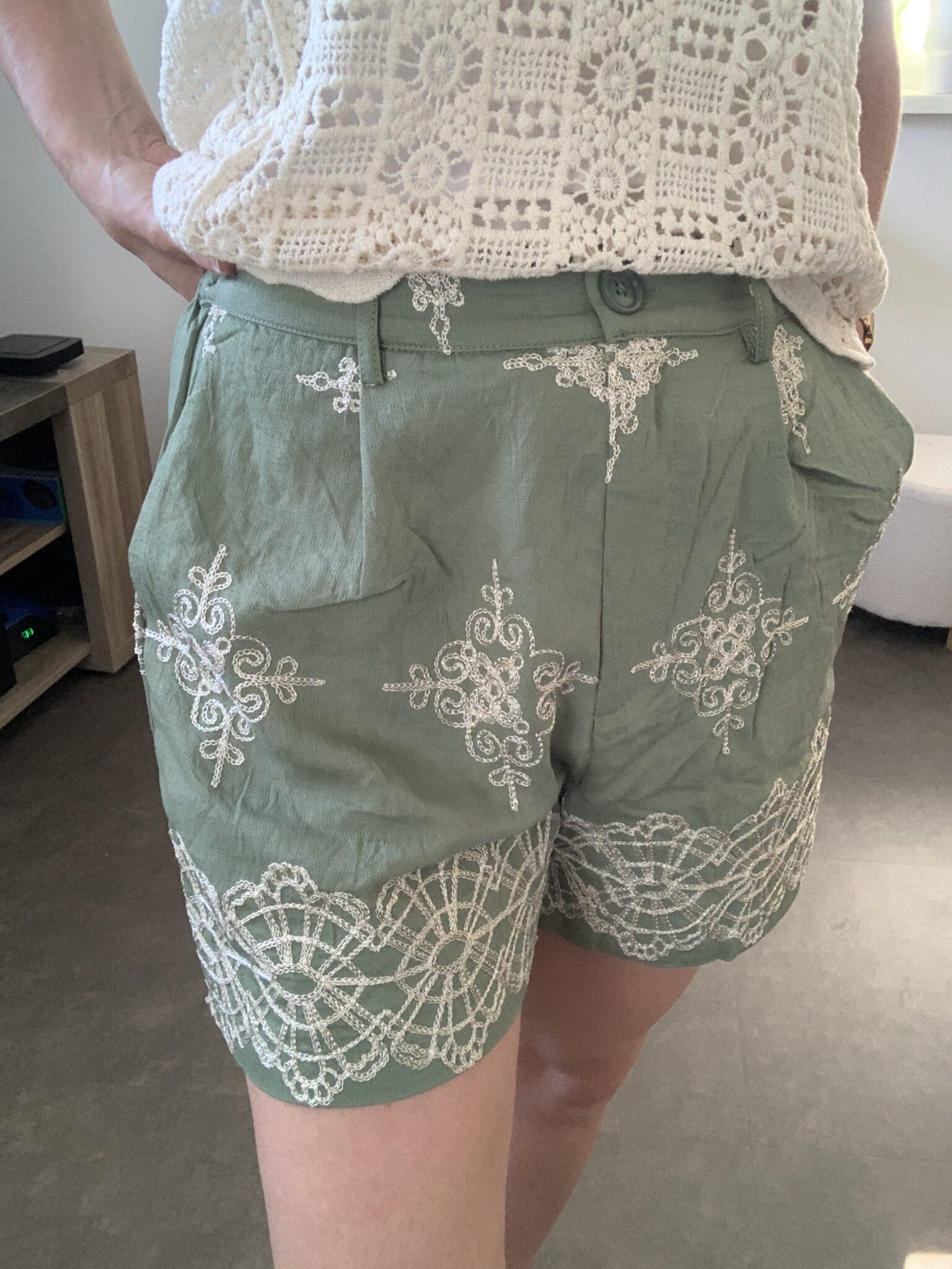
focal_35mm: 32
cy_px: 634
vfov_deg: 56.8
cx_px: 476
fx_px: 1173
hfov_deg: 44.2
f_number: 2.2
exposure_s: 1/43
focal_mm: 2.87
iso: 320
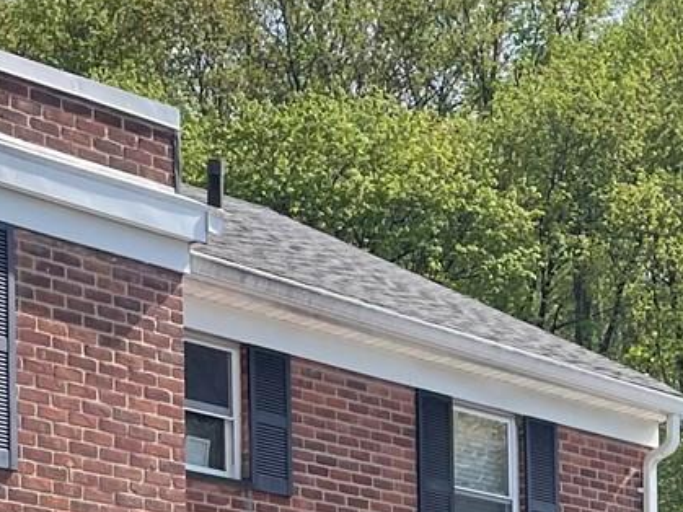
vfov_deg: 11.0
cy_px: 895
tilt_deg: +3.8
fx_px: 2505
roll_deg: +1.5
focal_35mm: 127
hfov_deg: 15.1
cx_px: 748
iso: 32
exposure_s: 1/1261
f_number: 1.6
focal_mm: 4.2
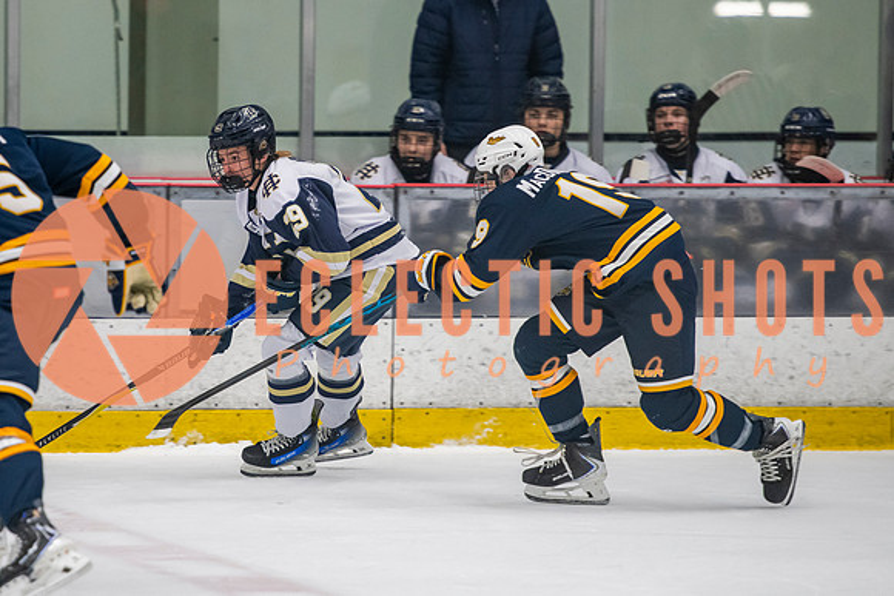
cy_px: 255
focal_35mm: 293
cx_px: 291
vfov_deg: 4.7
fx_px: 7278
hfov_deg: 7.0
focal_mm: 185
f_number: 3.2
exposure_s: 1/640
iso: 2000
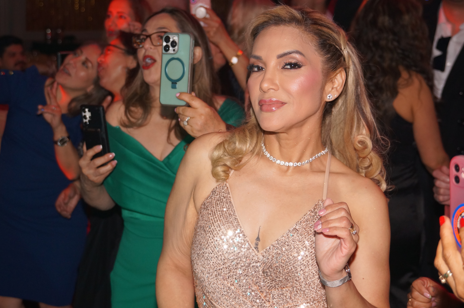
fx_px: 978
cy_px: 139
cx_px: 220
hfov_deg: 26.7
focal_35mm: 76
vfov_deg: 17.9
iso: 800
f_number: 5
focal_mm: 46
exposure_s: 1/80
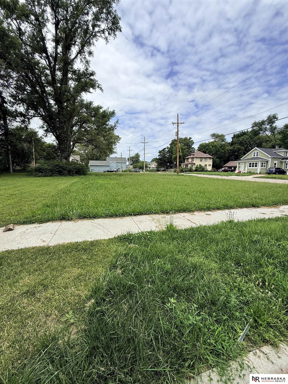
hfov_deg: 85.7
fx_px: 155
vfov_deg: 102.1
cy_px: 192
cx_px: 144
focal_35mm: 14
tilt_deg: -6.8
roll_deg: -1.0
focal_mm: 2.22
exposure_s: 1/2092
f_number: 2.2
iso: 50
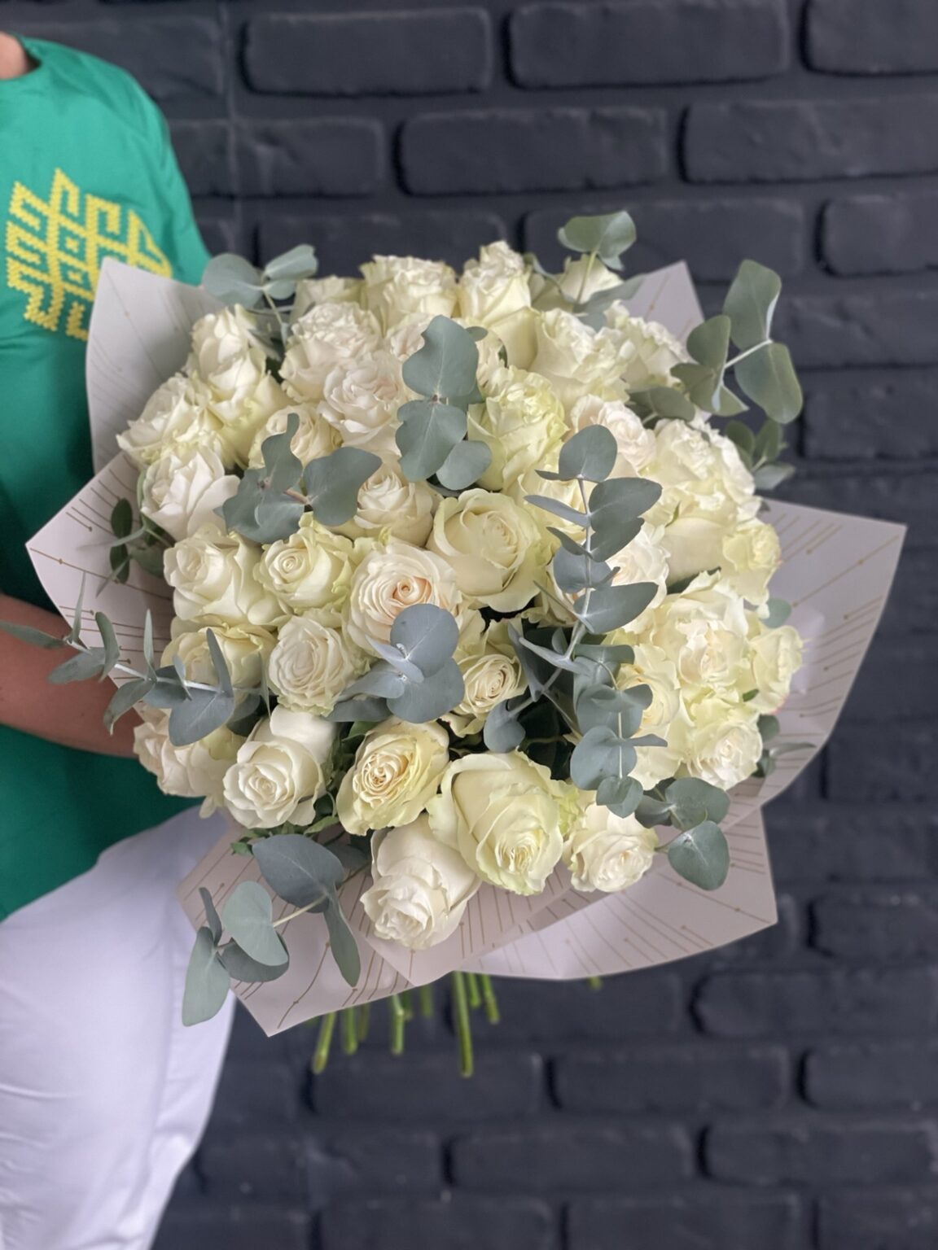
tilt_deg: -17.3
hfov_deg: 28.0
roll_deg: +3.1
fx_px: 1879
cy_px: 625
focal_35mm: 52
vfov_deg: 36.8
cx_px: 469
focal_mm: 6
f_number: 2
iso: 250
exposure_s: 1/100
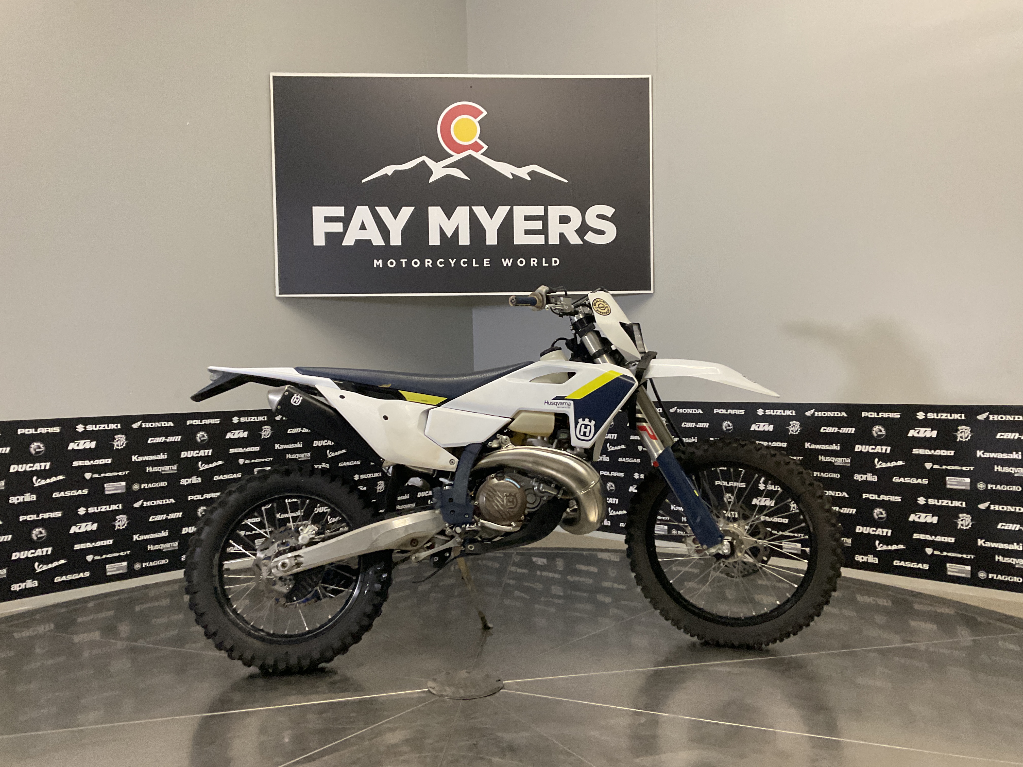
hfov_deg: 61.7
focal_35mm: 29
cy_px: 384
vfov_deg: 48.2
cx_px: 512
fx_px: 857
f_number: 1.8
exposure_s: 1/60
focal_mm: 3
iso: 200
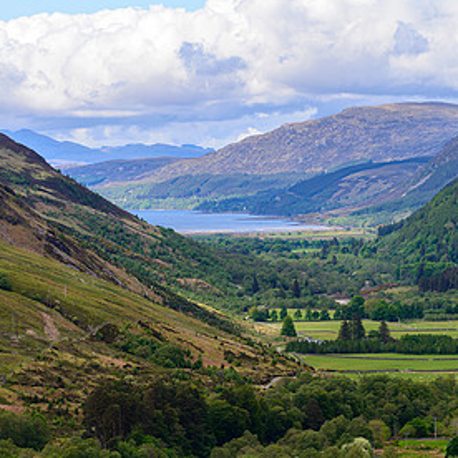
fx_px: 2620
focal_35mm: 175
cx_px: 325
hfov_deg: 10.0
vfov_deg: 10.0
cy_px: 245
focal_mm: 98
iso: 220
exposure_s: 1/400
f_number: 7.1
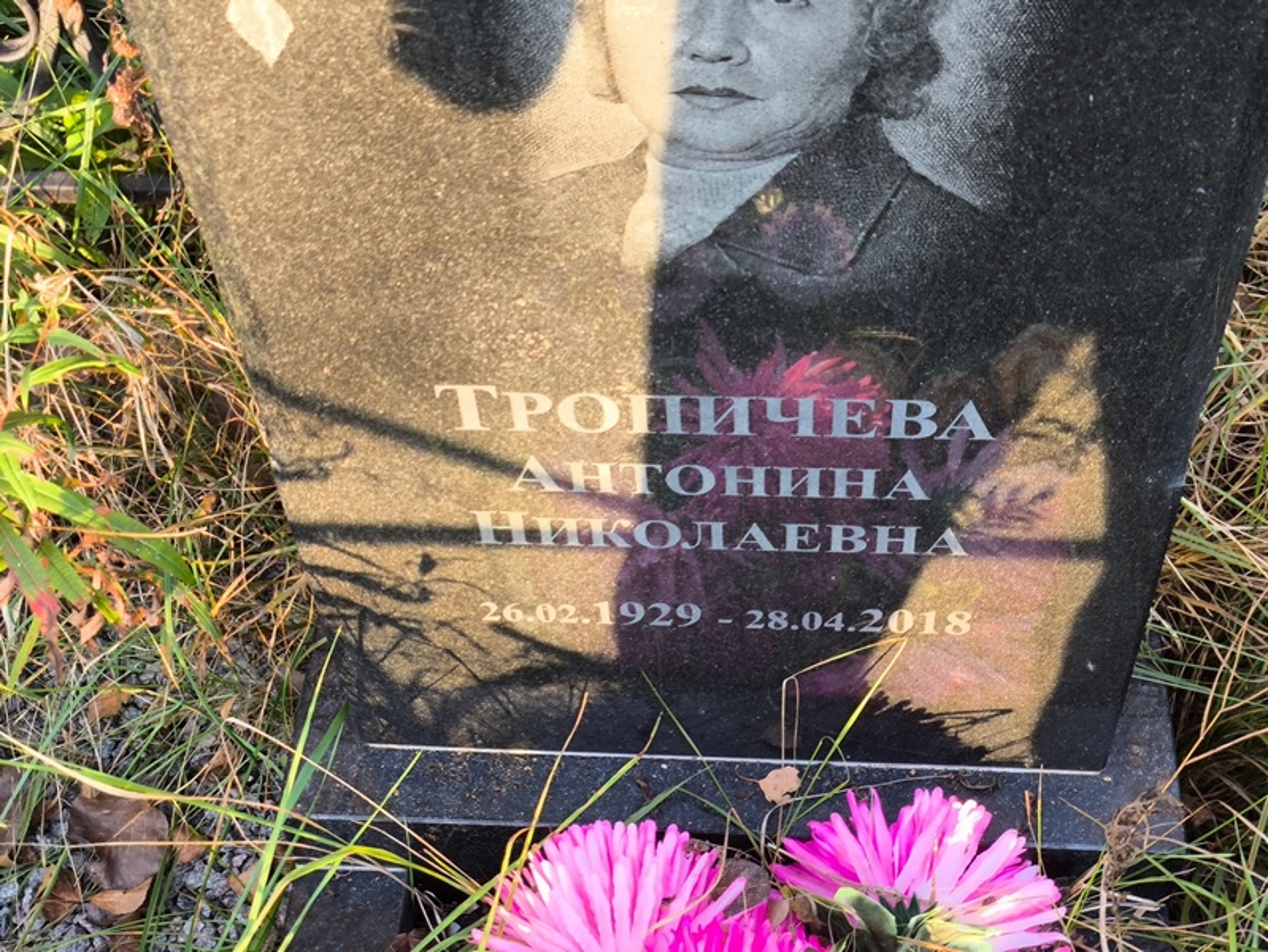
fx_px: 1832
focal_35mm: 50
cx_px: 634
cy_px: 476
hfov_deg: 38.2
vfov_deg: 29.1
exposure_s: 1/120
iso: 80
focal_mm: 4.71
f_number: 1.7
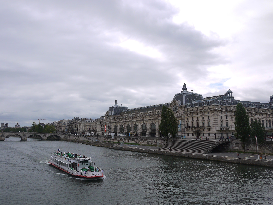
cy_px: 102
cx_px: 136
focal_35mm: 34
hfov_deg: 54.0
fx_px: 268
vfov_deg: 41.8
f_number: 8
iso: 160
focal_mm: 17
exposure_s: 1/400
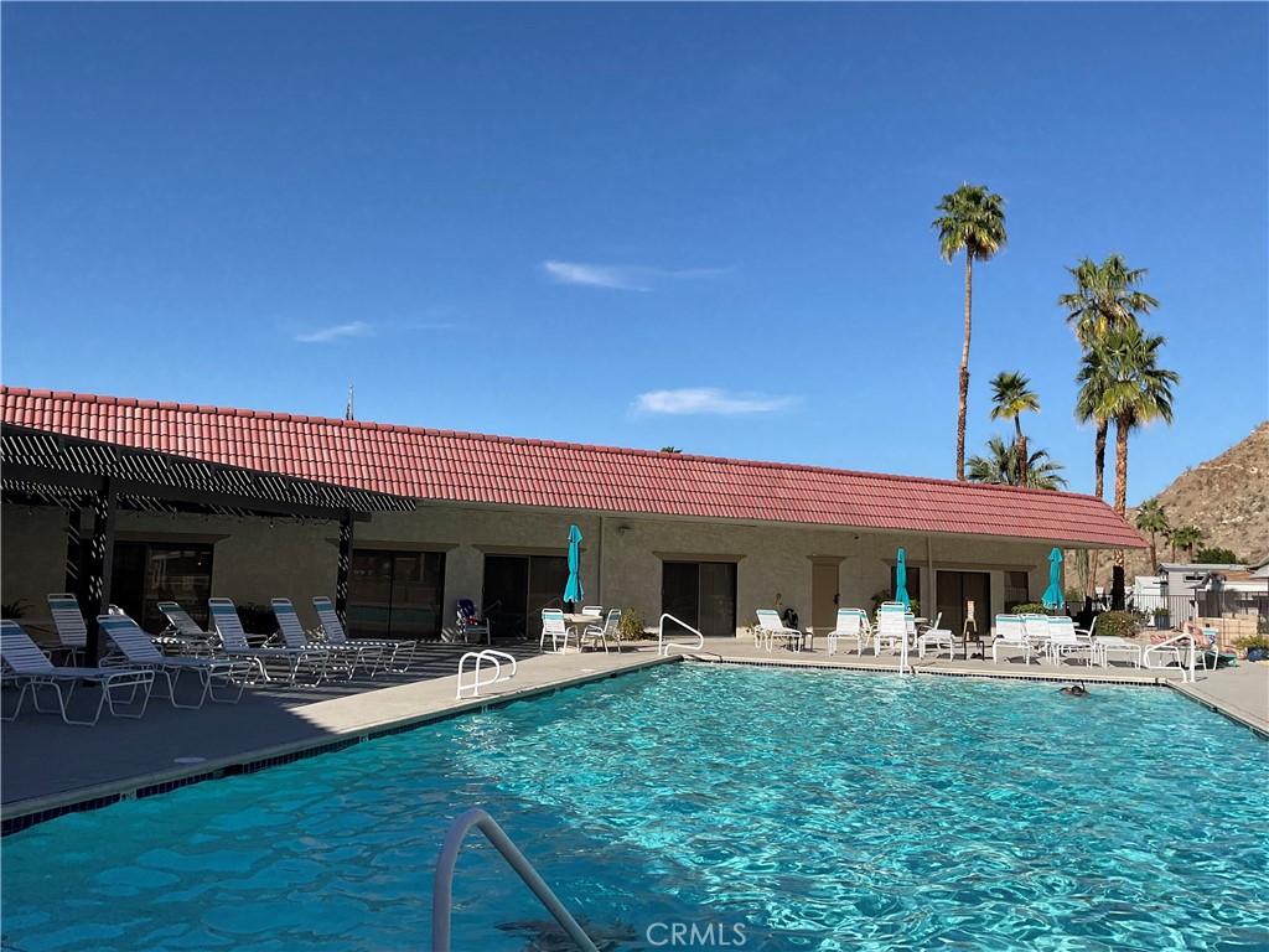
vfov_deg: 48.2
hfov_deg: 61.7
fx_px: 1063
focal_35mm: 29
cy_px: 476
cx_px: 634
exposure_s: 1/2667
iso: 16
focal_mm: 3
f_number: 1.8
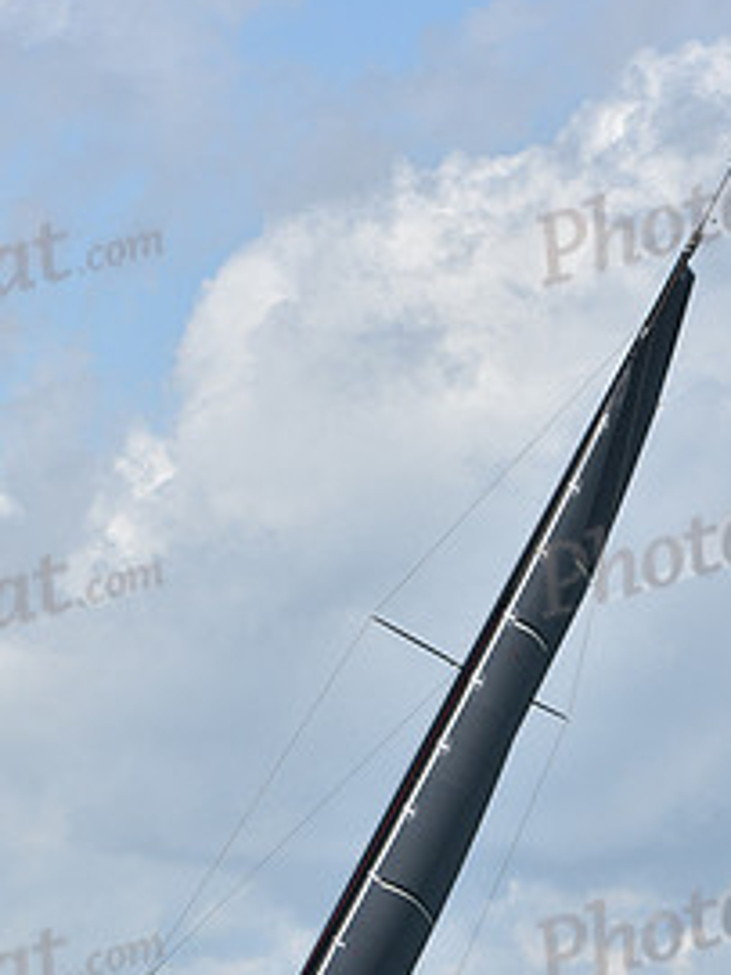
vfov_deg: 6.9
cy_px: 763
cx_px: 351
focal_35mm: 288
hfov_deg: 5.2
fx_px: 8115
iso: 250
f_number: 7.1
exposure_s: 1/1250
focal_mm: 140
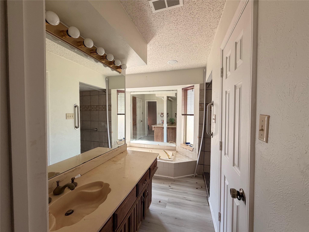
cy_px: 116
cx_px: 154
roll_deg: +0.5
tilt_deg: -1.8
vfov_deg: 85.7
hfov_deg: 102.1
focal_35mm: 14
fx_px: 125
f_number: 2.2
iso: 160
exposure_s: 1/121
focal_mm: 2.22
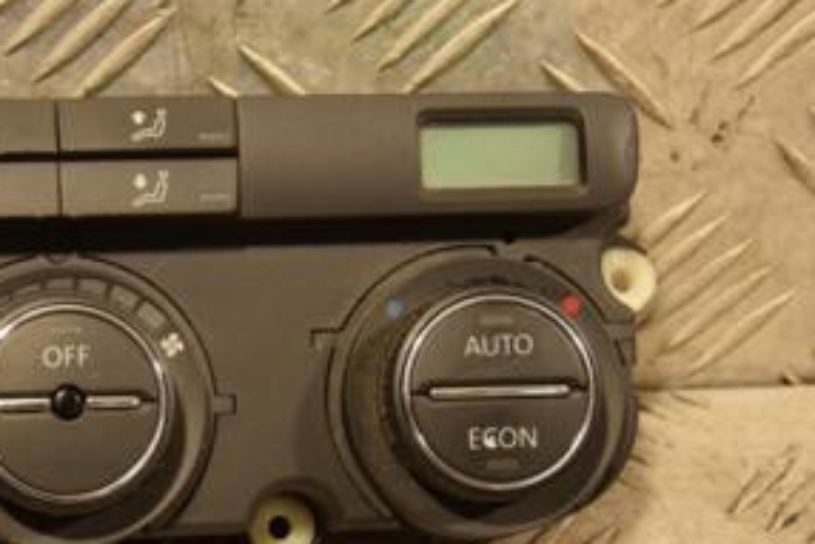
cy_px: 399
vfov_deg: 12.4
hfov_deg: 18.3
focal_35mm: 110
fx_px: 2493
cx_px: 88
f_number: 5.6
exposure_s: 1/125
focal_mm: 35
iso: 800
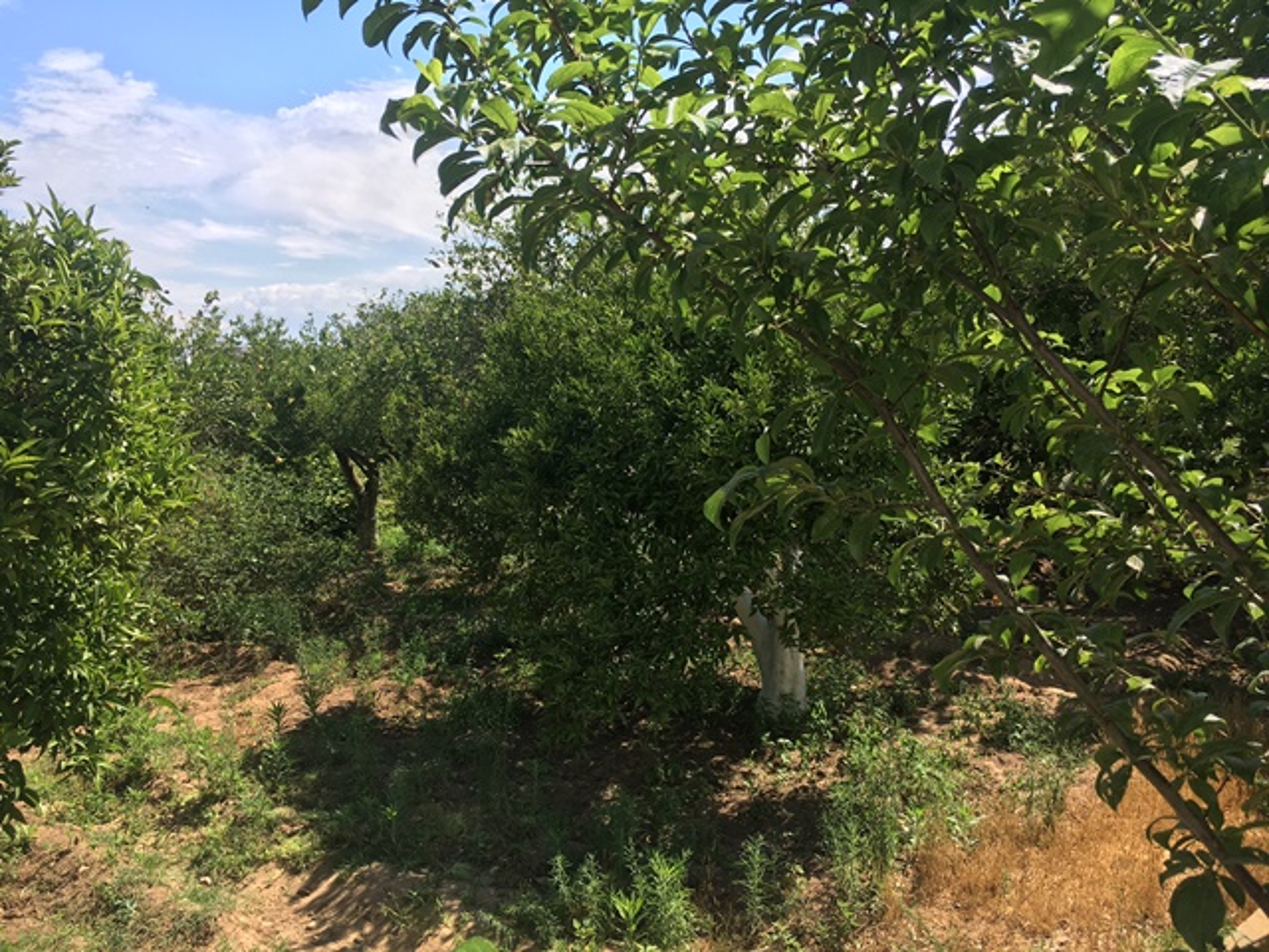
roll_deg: +0.9
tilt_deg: -4.2
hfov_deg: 61.7
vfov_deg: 48.2
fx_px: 1063
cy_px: 476
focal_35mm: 29
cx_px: 634
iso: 25
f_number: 2.2
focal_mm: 4.15
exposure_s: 1/1068
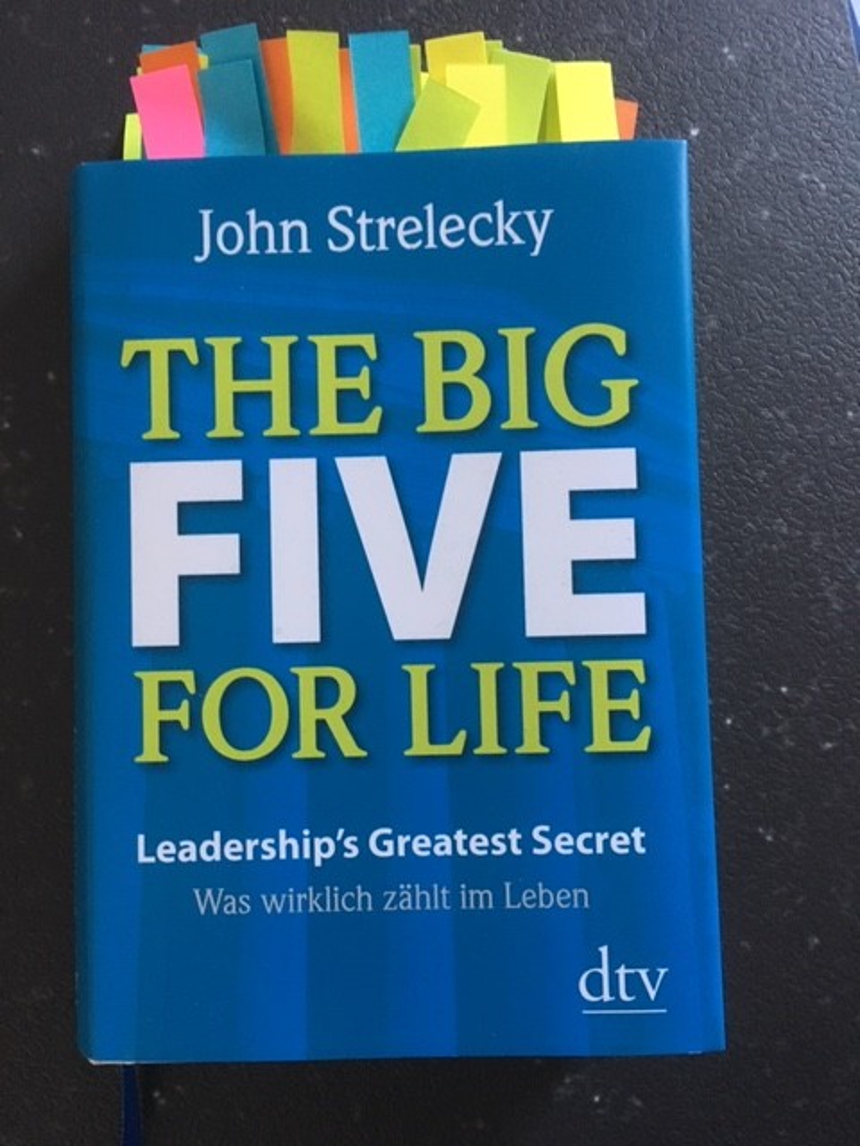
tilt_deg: -82.8
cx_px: 430
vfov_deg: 61.7
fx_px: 961
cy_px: 573
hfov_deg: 48.2
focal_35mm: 29
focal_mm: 4.15
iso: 160
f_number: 2.2
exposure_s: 1/33
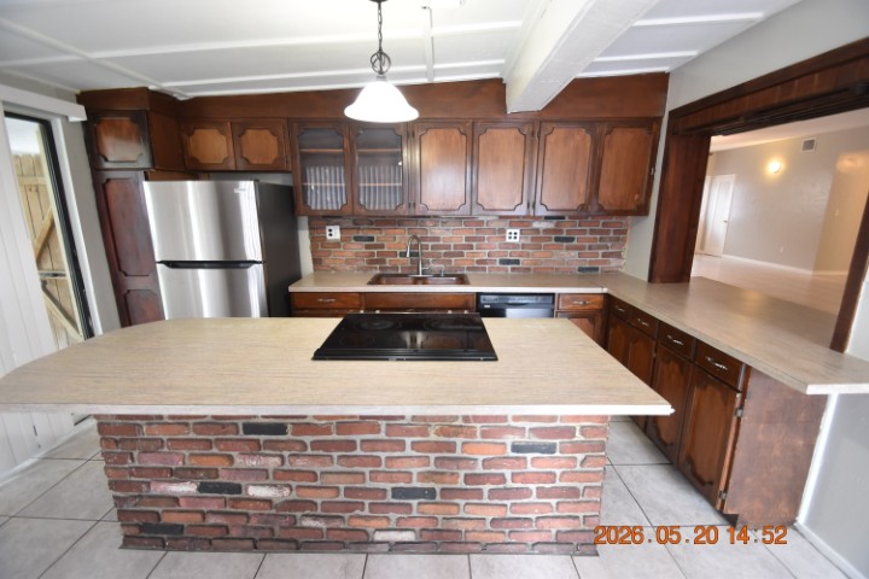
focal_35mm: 15
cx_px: 434
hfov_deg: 100.4
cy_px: 290
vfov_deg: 77.3
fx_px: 362
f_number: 3.5
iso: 800
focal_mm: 10
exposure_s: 1/30
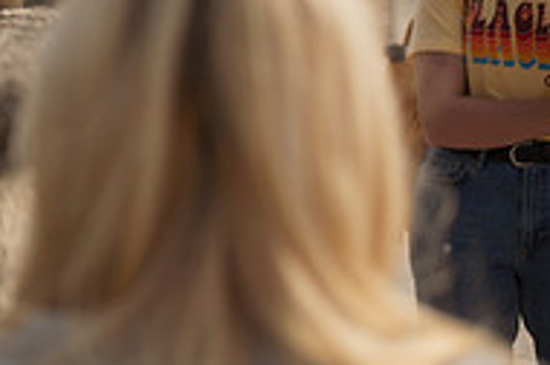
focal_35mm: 153
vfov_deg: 8.8
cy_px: -158
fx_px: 2334
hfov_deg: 12.9
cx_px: -214
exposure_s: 1/800
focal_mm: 50
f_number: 2.2
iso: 31
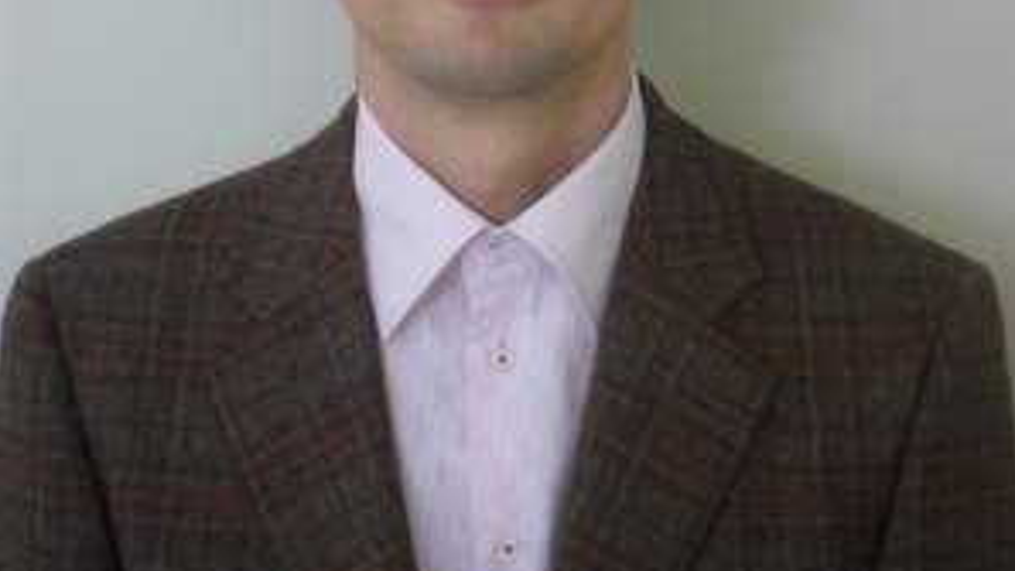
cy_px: 48
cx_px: 509
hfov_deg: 22.0
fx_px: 2610
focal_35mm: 97
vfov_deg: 12.4
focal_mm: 11.7
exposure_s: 1/20
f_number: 4.6
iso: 320
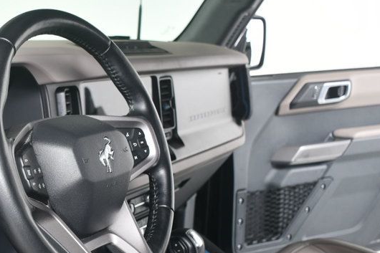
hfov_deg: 32.9
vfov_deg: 23.3
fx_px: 612
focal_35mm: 58
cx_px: 44
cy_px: 146
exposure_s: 1/160
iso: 100
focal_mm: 20
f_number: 3.5
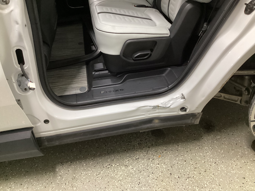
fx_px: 228
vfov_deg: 45.4
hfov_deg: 58.4
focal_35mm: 31
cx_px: 128
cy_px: 96
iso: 400
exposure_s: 1/33
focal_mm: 3.3
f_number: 2.4
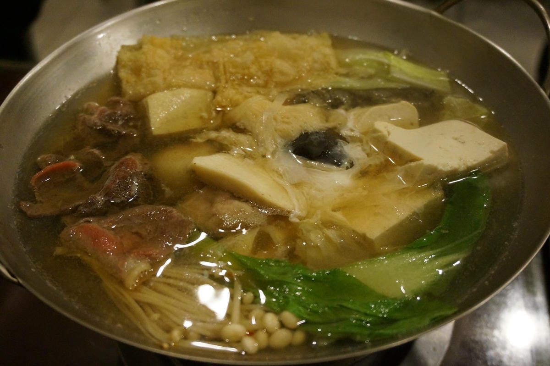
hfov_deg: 48.0
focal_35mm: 40
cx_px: 275
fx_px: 618
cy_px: 183
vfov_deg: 33.0
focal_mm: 27
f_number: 4.5
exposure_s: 1/160
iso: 3200
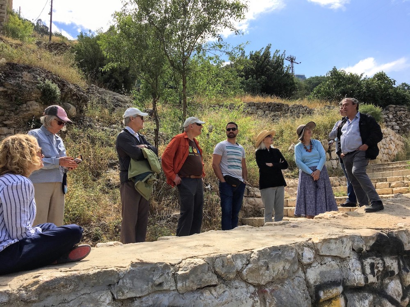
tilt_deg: +8.0
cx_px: 205
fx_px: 343
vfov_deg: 48.2
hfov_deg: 61.7
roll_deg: +2.4
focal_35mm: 29
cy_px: 154
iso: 25
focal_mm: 4.15
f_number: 2.2
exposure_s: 1/1672
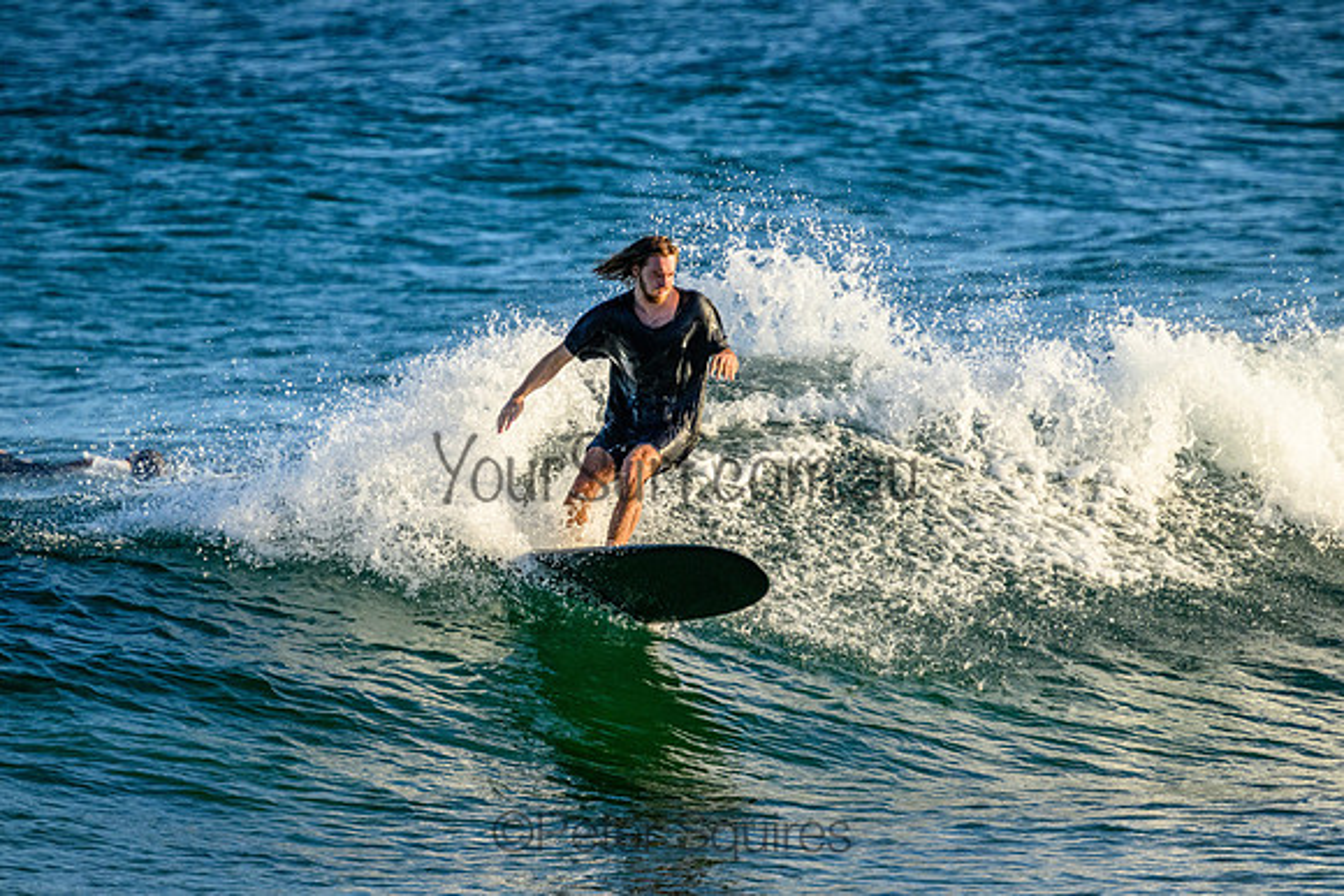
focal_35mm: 800
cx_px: 672
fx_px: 29872
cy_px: 448
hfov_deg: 2.6
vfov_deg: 1.7
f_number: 11
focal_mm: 800
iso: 2500
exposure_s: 1/2000
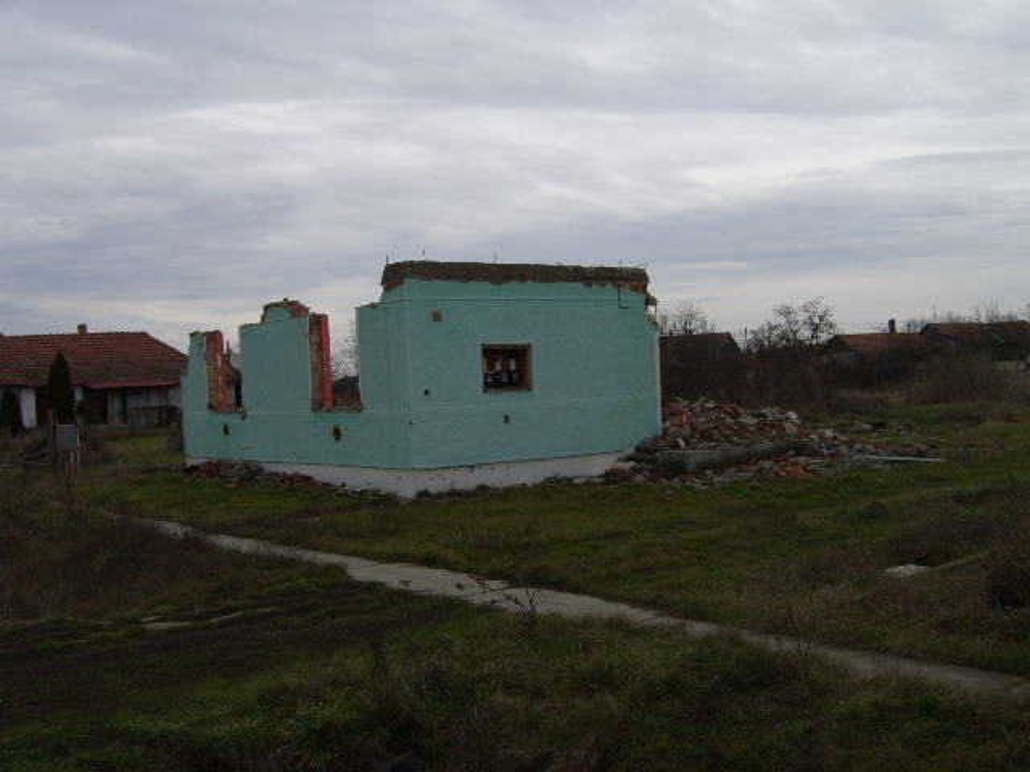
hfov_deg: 49.0
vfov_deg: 37.7
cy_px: 386
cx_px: 515
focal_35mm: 38
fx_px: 1131
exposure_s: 1/400
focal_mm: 7.8
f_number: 6.4
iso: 100
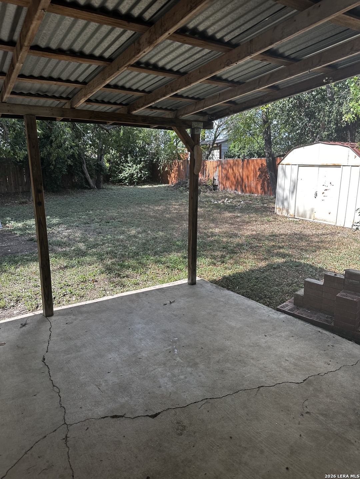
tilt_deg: -13.1
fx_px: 333
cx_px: 180
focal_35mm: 24
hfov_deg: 56.8
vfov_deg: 71.6
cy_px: 240
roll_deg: -1.4
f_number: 1.78
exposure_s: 1/672
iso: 80
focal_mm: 6.86
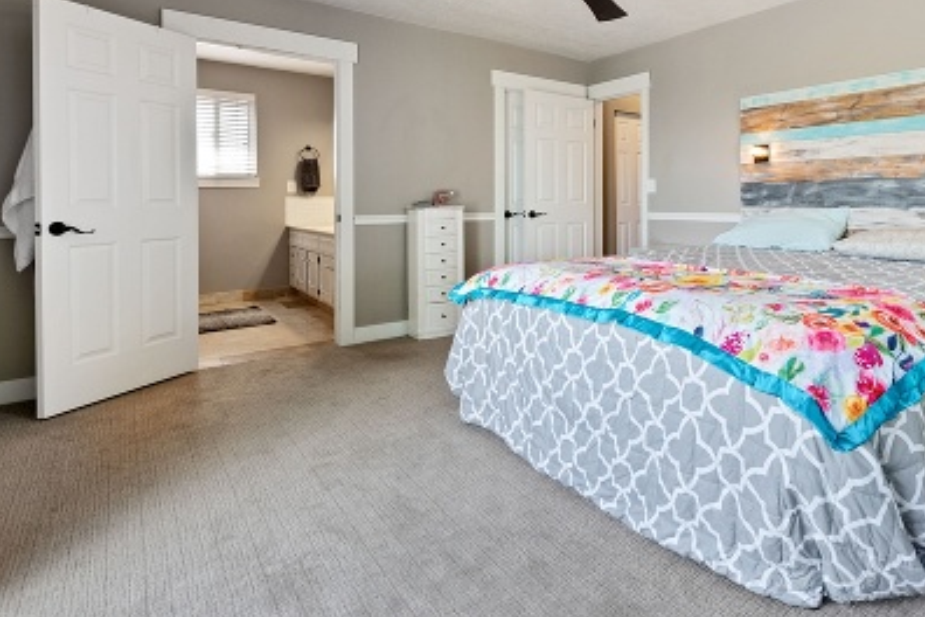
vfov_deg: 58.3
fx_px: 540
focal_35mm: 21
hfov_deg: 74.2
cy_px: 209
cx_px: 715
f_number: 8
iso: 100
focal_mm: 13
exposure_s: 1/5
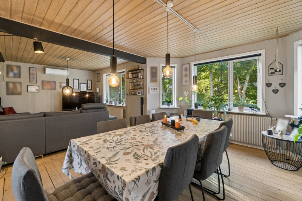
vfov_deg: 77.3
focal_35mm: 15
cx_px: 151
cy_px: 100
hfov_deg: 100.4
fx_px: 126
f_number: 8
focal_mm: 10
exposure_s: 1/8
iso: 200
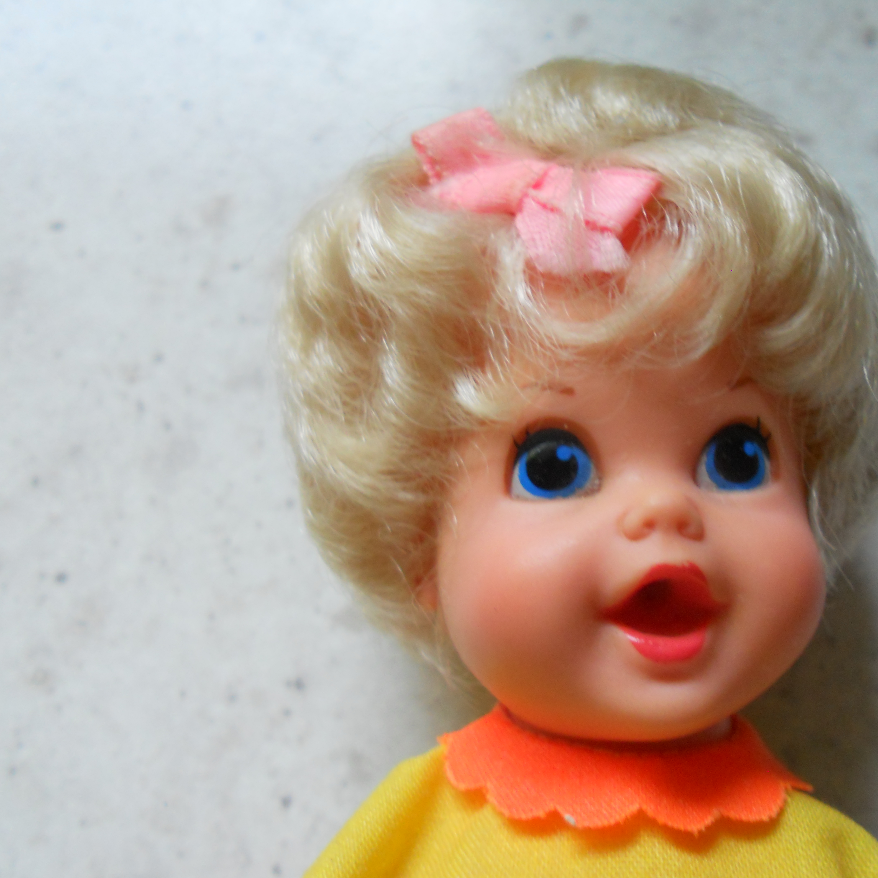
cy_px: 442
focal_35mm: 38
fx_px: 1090
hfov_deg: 43.3
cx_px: 573
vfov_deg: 43.9
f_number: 3.5
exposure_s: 1/30
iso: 250
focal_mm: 5.8
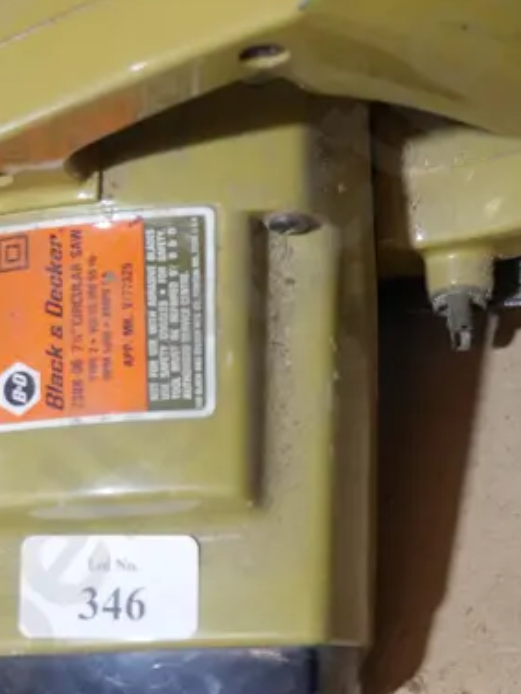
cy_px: 267
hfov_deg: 19.4
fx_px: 1524
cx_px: 284
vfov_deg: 25.6
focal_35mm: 76
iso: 400
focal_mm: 14
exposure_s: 1/60
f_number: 3.5
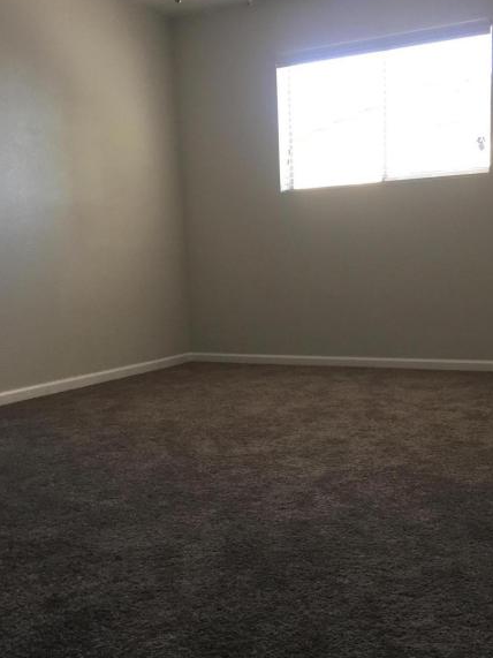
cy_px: 372
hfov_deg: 36.7
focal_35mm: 39
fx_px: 741
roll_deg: +0.9
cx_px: 294
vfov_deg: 47.8
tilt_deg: -7.2
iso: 32
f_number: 2.2
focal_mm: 4.15
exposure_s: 1/30
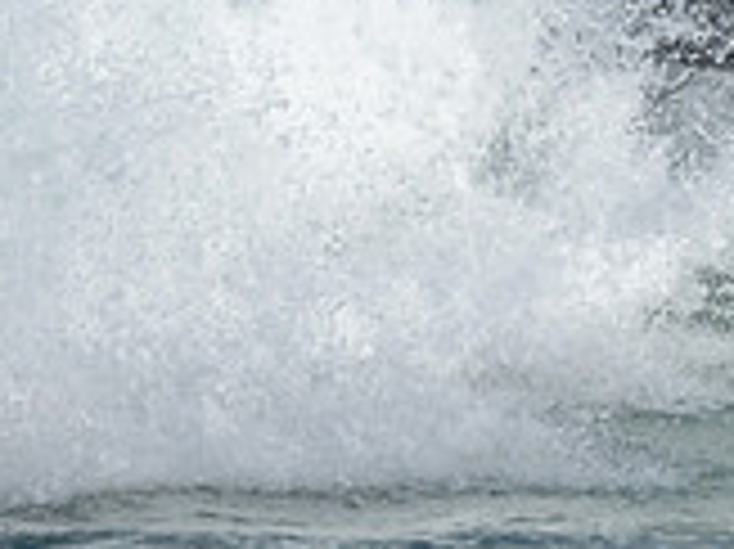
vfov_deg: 0.5
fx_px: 57929
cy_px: -133
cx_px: 937
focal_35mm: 2734
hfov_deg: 0.7
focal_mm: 800
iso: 280
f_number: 6.3
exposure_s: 1/2000
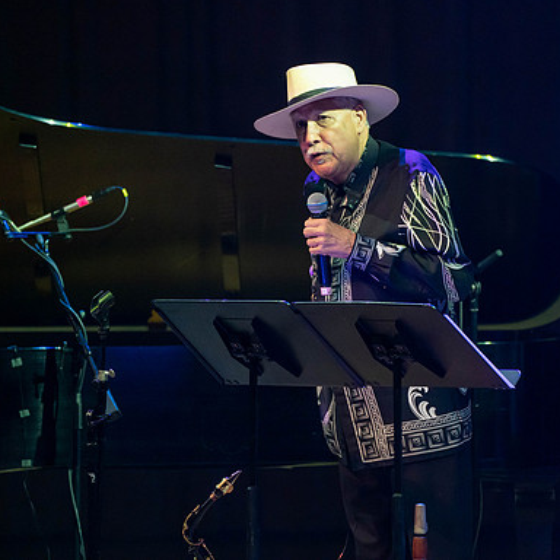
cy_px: 279
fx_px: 9389
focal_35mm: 513
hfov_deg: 3.4
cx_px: 360
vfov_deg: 3.4
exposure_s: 1/250
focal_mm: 400
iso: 3200
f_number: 5.6
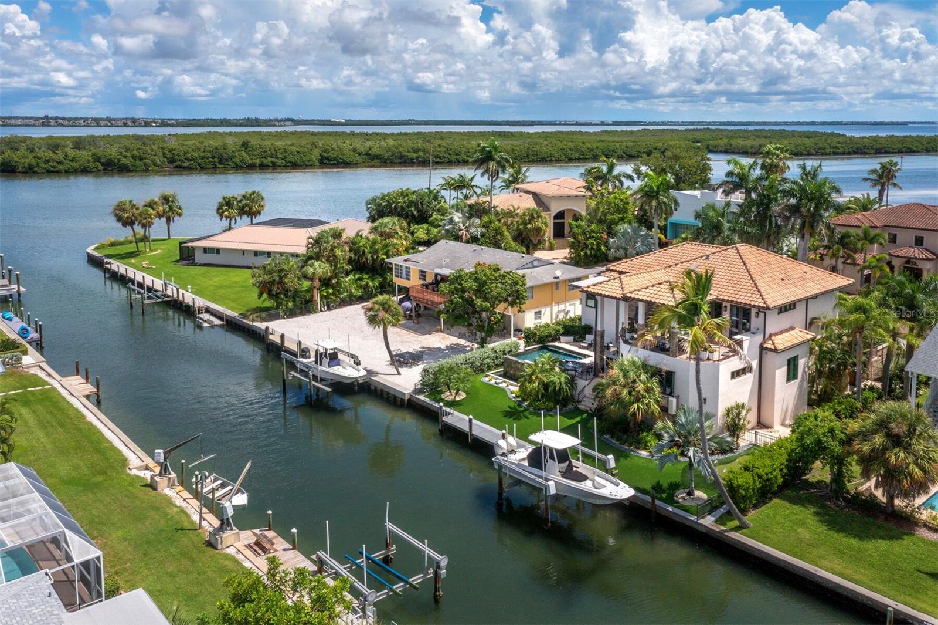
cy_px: 312
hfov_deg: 65.5
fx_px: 729
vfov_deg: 46.4
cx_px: 469
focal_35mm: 28
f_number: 7.1
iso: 100
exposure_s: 1/1250
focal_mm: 10.26
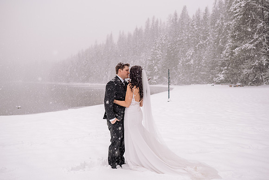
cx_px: 134
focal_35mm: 35
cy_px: 90
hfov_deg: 54.0
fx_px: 264
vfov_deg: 37.6
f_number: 2.5
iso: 100
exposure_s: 1/200
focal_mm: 35
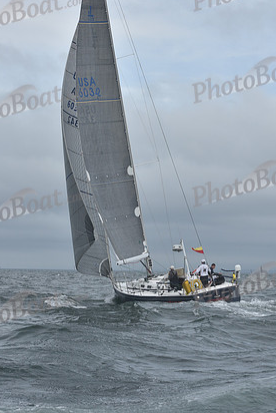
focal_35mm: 98
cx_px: 140
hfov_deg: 14.0
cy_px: 144
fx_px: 1127
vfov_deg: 20.8
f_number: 6.3
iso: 200
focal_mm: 70
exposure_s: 1/1250
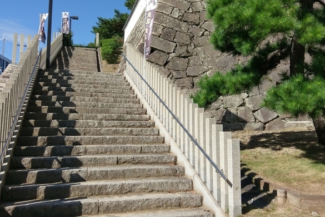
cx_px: 163
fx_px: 334
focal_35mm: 37
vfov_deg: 35.9
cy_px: 95
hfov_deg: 51.9
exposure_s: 1/2595
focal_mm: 4.58
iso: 100
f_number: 1.8
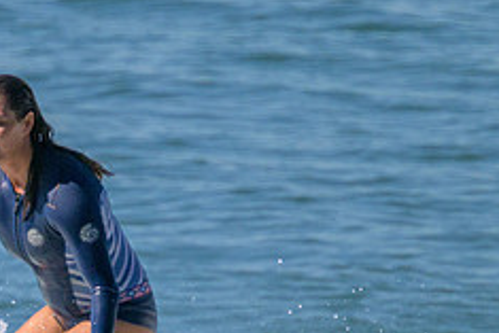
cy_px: 417
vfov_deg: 0.5
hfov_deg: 0.8
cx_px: -124
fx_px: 35671
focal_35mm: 2572
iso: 320
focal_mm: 800
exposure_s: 1/2000
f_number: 11
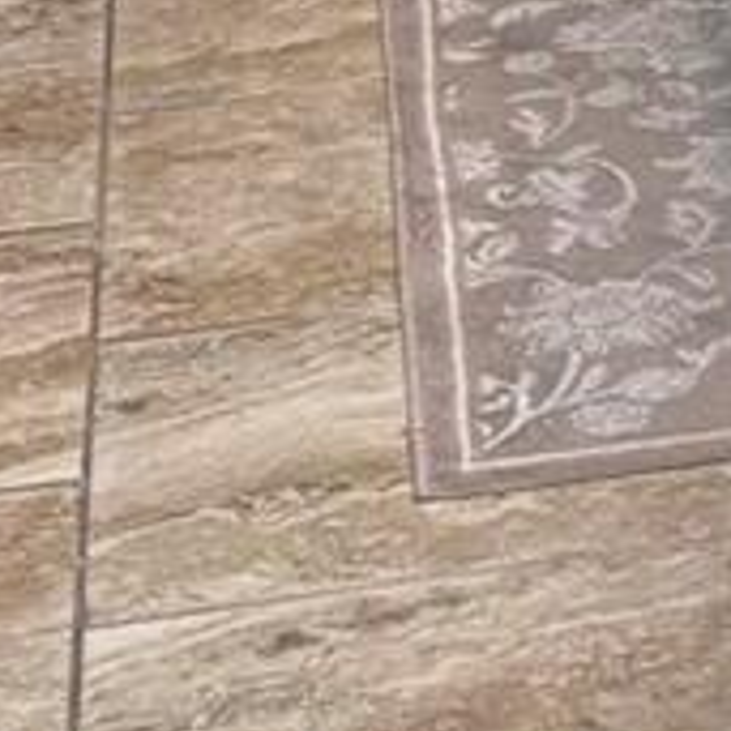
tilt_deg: -14.9
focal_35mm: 207
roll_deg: -2.1
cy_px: -436
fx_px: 4946
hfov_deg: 7.4
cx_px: 2283
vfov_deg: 8.2
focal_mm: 5.96
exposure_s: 1/60
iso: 100
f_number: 1.6
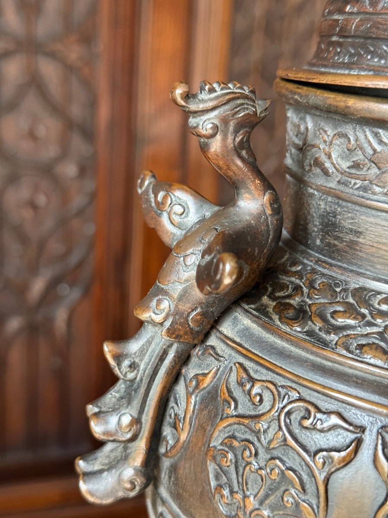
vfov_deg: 39.7
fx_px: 717
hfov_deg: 30.3
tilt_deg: -15.9
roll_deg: -3.1
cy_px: 259
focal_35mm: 48
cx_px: 194
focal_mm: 6.76
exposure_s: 1/40
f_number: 1.78
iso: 400
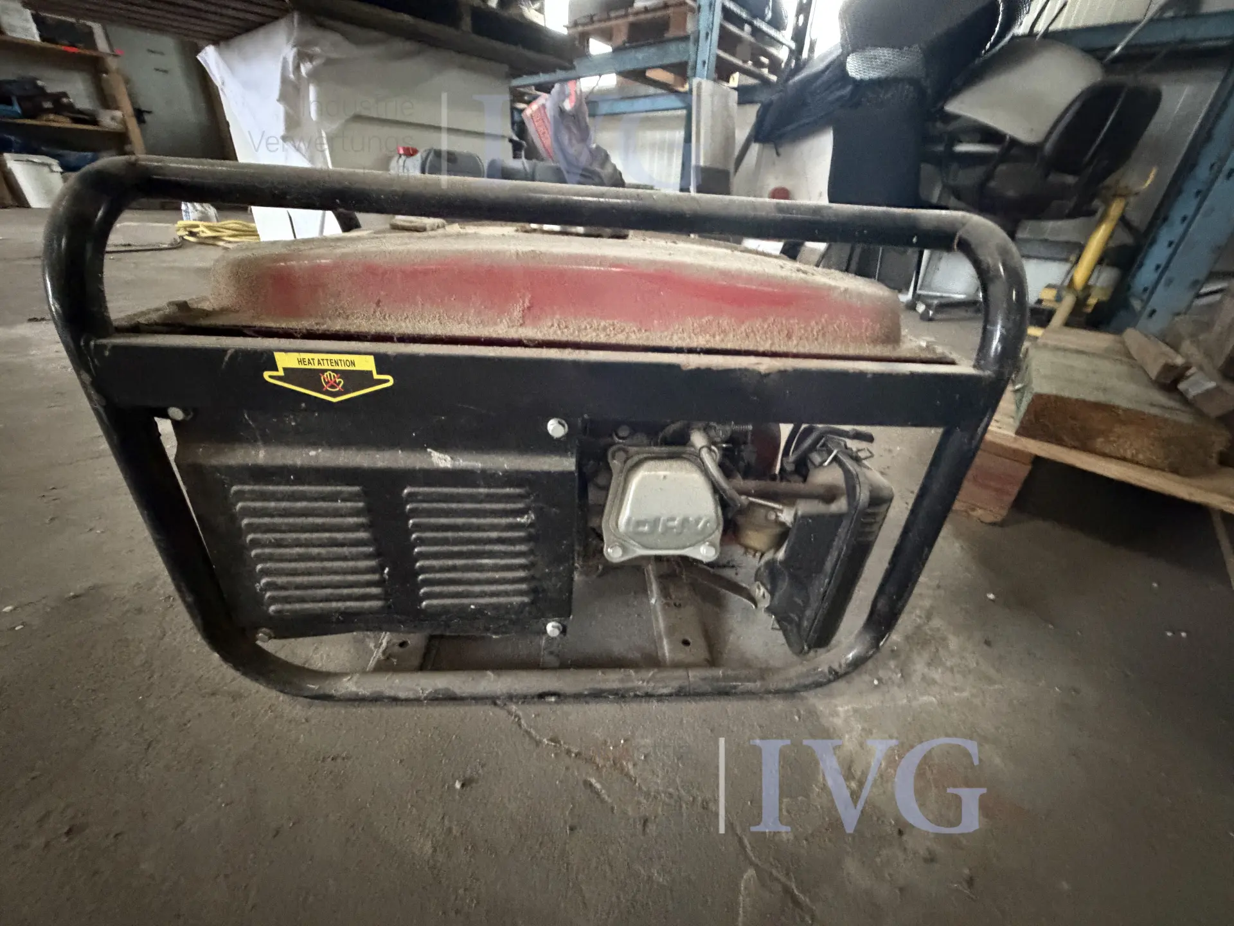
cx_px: 617
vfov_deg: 85.7
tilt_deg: -24.5
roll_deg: -4.6
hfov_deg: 102.1
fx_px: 499
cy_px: 463
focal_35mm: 14
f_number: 2.2
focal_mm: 2.22
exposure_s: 1/33
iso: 1250
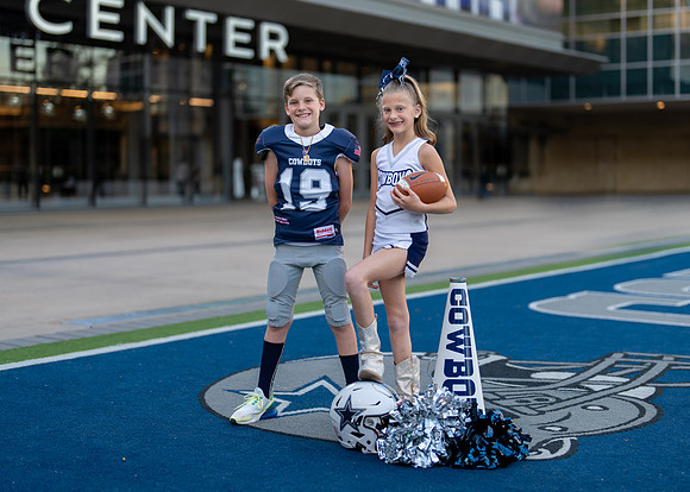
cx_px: 367
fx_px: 1167
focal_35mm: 60
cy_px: 226
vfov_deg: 23.8
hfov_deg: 32.9
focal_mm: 50
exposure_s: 1/400
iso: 100
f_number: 1.2
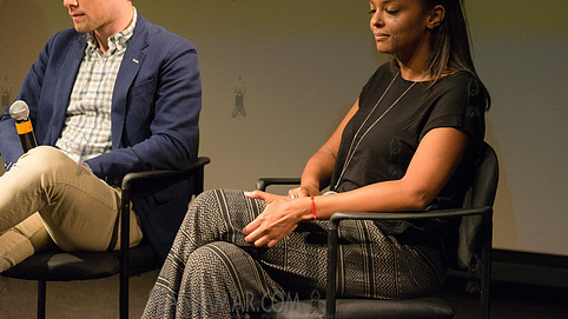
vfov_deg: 10.7
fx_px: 1702
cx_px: 280
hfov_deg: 18.9
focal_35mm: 113
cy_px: 74
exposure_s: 1/320
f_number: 2.8
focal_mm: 80
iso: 4000
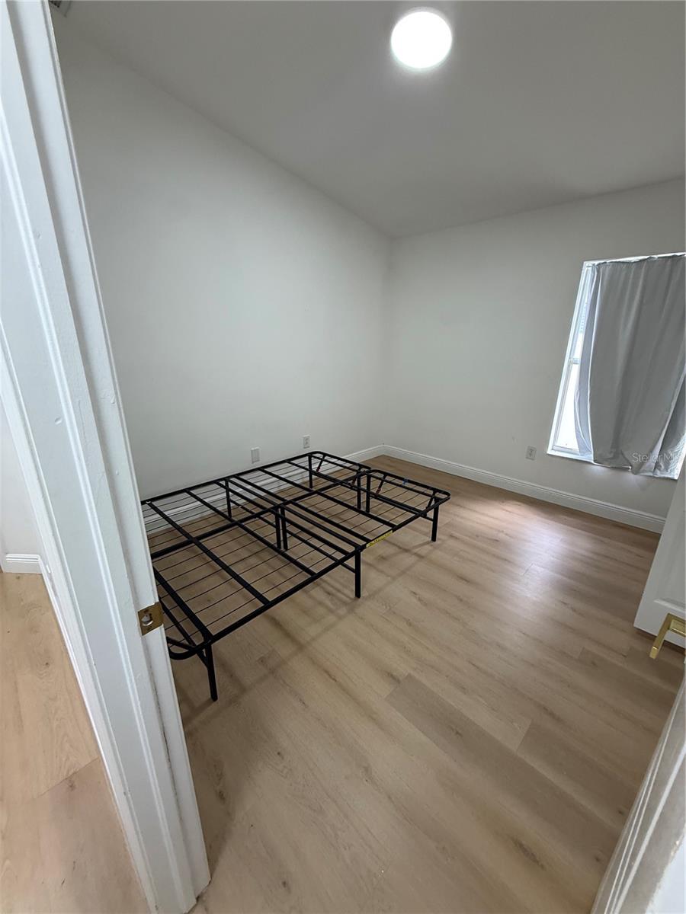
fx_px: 370
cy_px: 457
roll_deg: -0.1
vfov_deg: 102.1
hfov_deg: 85.7
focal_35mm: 14
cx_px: 343
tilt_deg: -16.3
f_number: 2.2
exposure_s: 1/120
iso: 200
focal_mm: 2.22
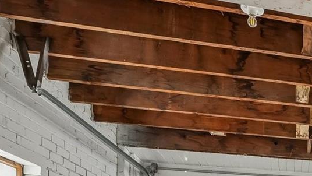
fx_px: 427
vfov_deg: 19.8
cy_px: 273
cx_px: 464
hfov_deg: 27.8
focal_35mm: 52
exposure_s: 1/20
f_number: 8
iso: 500
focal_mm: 11
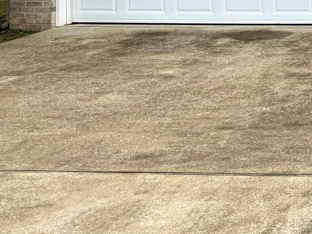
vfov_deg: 14.9
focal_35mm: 92
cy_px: -112
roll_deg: +0.2
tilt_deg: +0.9
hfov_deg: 17.7
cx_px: 543
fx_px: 829
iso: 80
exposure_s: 1/3413
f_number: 1.78
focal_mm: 6.76
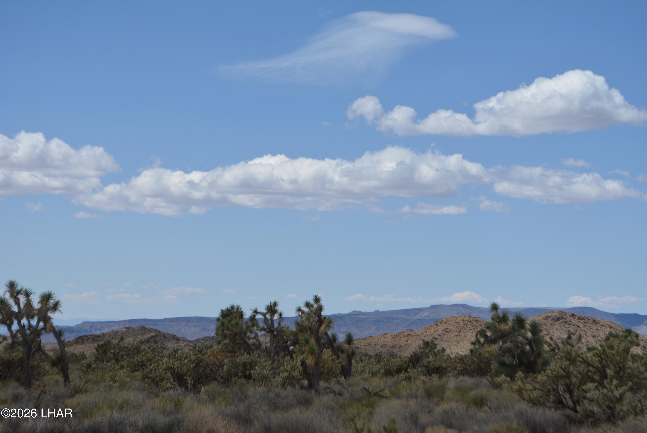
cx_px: 324
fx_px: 1484
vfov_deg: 16.6
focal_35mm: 82
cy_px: 216
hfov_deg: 24.6
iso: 400
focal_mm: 55
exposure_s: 1/2000
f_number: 8
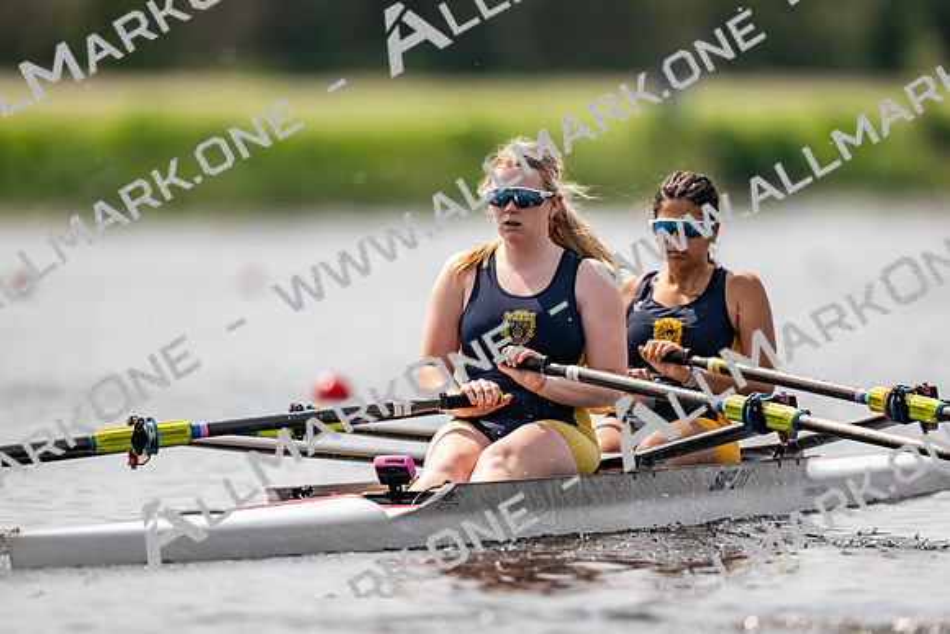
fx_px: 15836
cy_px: 317
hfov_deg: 3.4
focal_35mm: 600
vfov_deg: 2.3
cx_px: 475
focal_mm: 600
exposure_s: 1/2500
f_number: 4
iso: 250
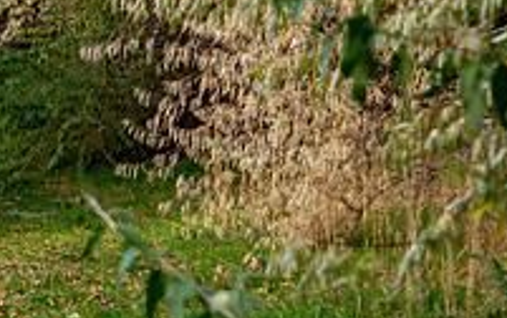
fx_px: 2890
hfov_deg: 9.7
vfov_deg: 6.3
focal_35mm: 209
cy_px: -7
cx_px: -287
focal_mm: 65
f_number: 4.5
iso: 400
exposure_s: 1/400
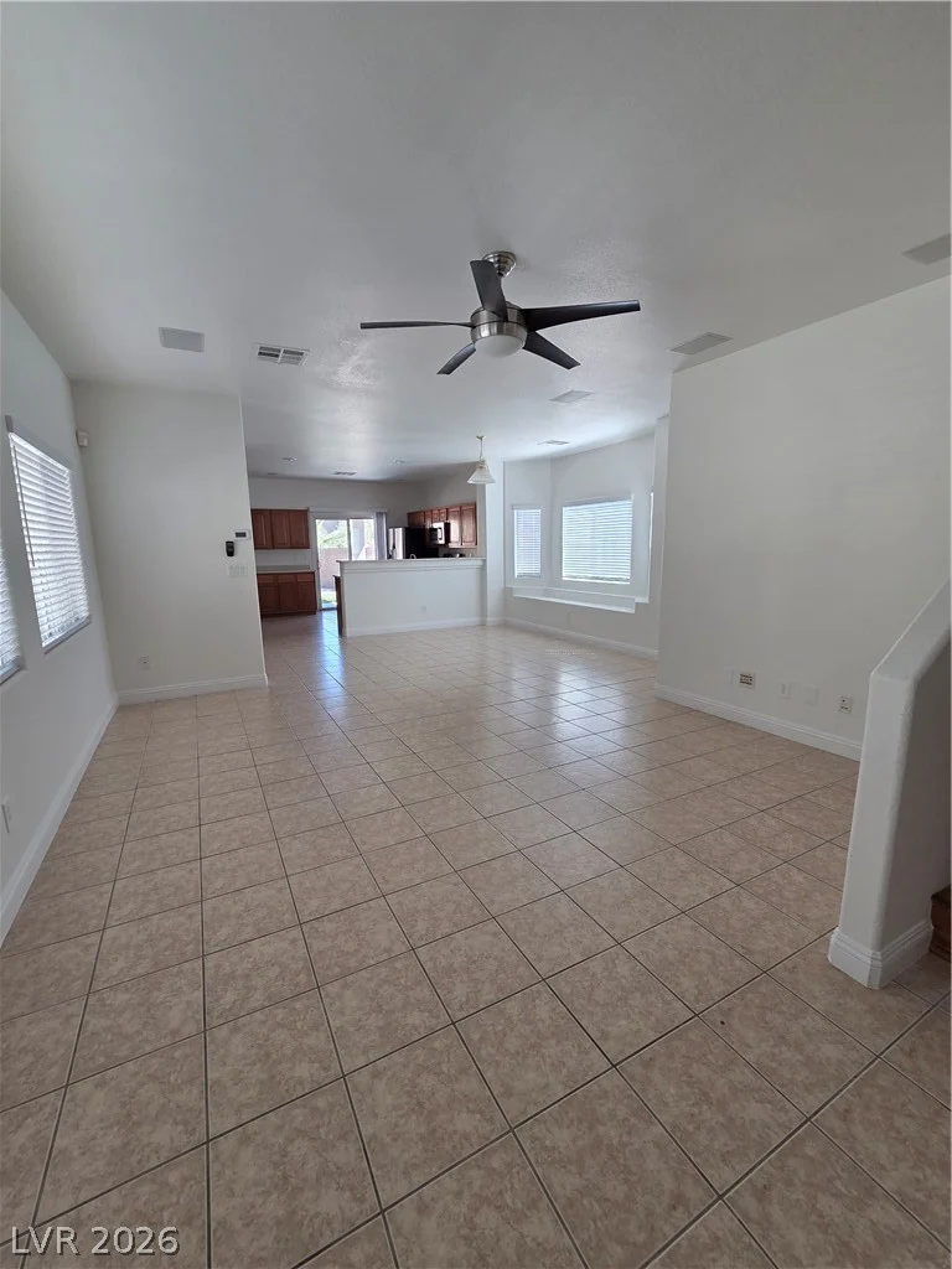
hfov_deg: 89.9
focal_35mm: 13
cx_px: 476
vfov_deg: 106.2
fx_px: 477
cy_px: 634
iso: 100
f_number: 2.2
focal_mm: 2.2
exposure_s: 1/120
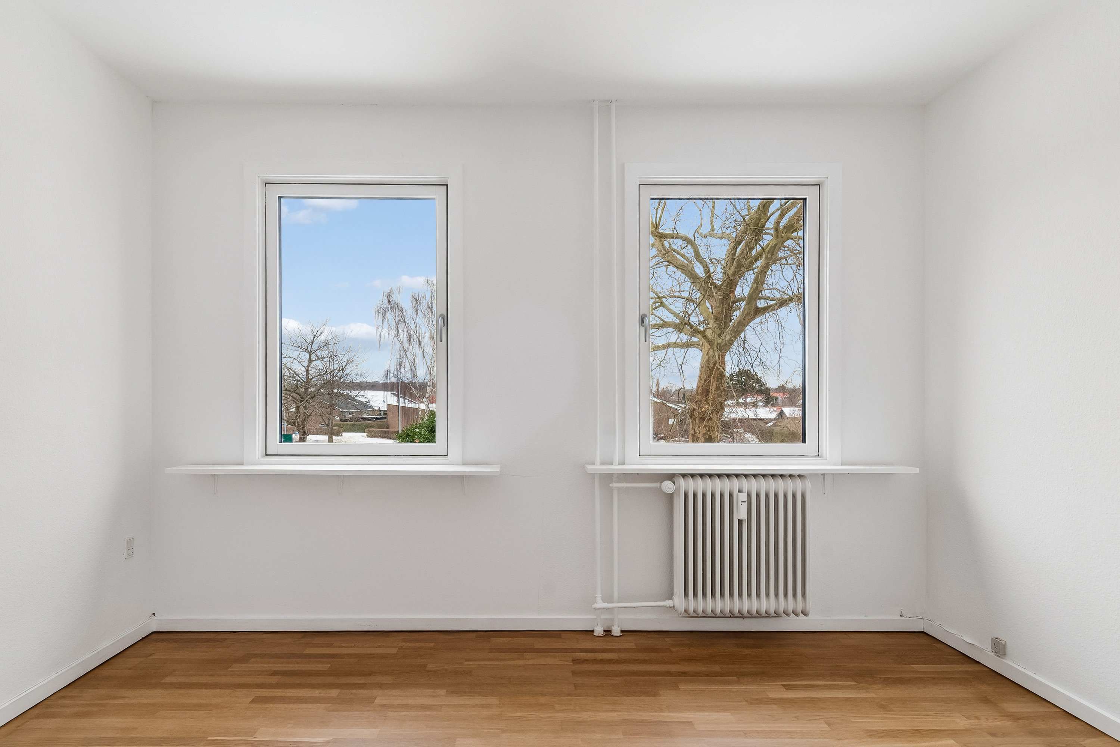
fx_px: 560
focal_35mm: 18
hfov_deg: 90.0
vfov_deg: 67.4
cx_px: 560
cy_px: 374
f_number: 10
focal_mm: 12
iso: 200
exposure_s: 1/13
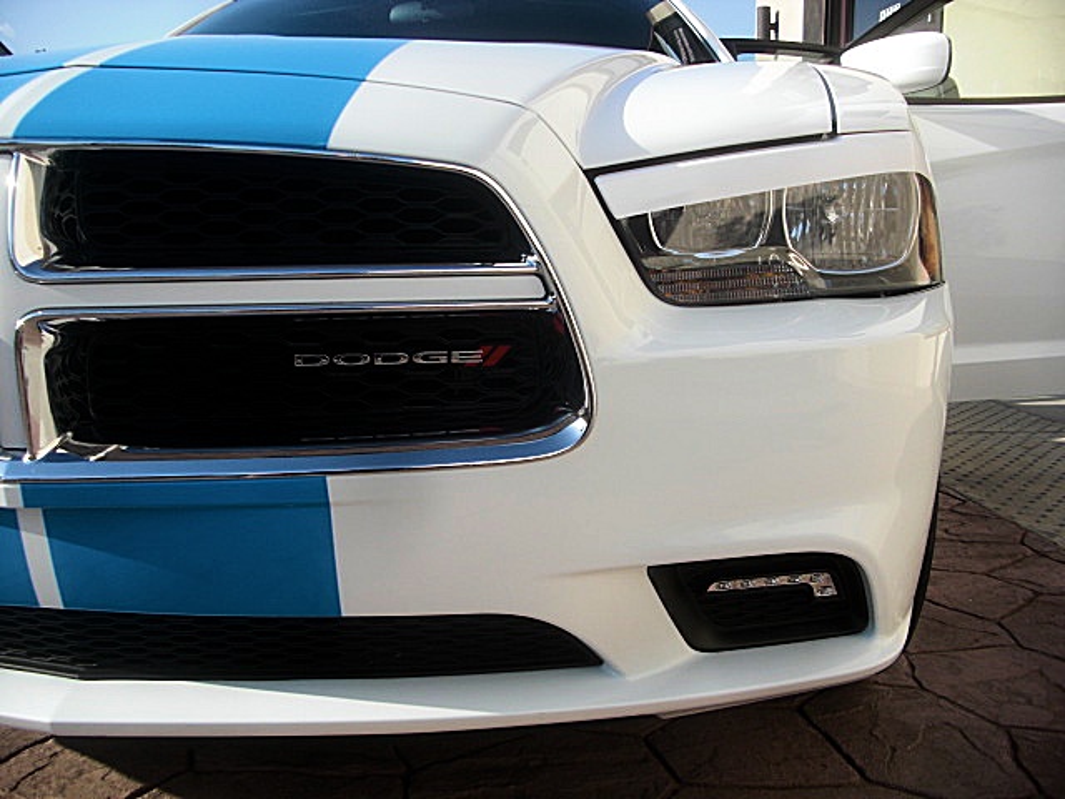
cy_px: 400
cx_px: 532
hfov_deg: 51.4
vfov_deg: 39.7
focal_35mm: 36
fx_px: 1108
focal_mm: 6.3
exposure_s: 1/500
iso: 50
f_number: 2.8
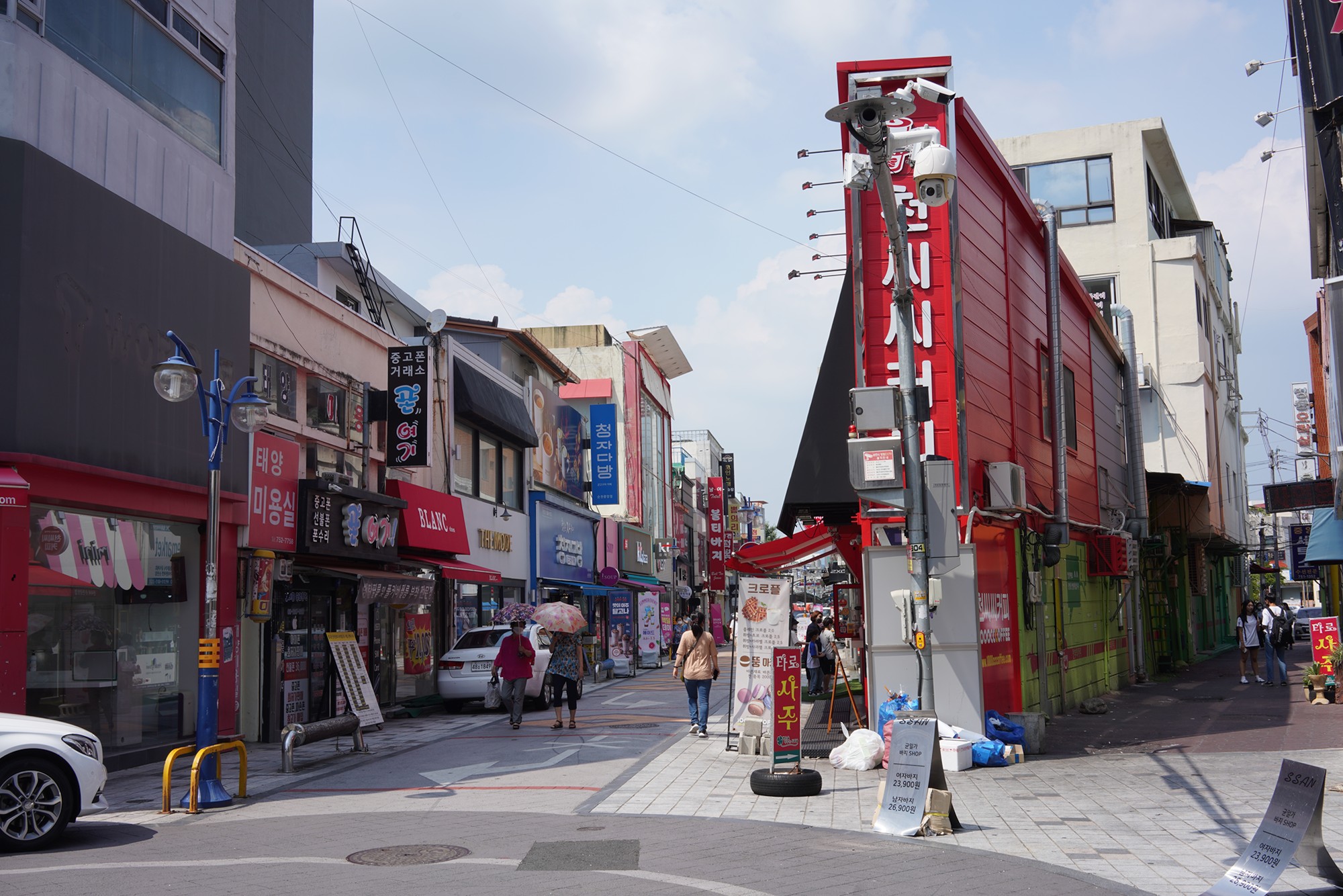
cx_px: 672
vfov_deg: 37.9
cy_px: 448
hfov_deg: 54.4
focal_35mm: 35
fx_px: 1306
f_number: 13
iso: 100
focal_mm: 35
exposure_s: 1/100
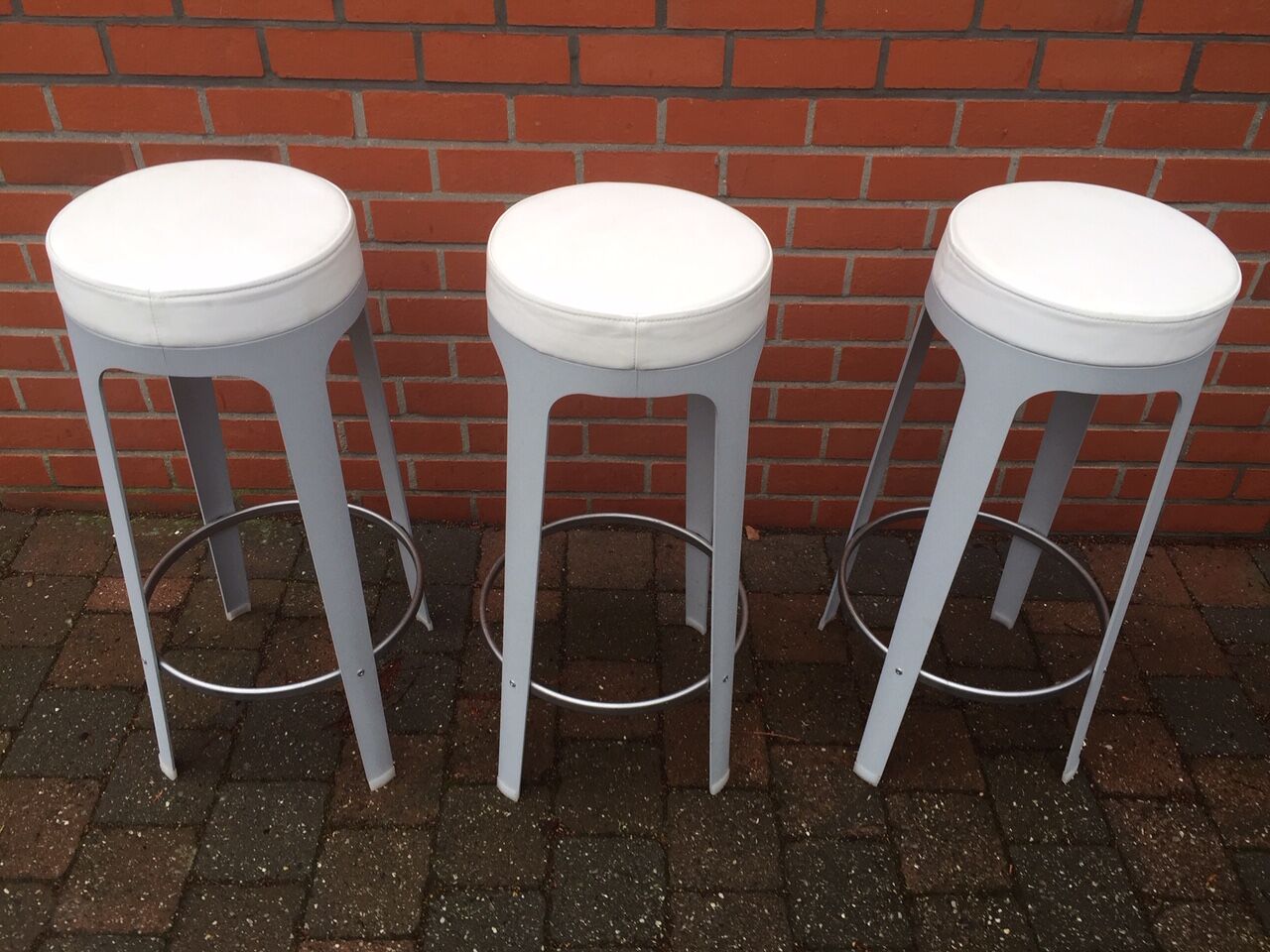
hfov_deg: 61.7
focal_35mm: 29
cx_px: 635
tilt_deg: -38.5
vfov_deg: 48.2
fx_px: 1064
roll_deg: -0.1
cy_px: 476
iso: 32
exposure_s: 1/100
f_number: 2.2
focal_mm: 4.15
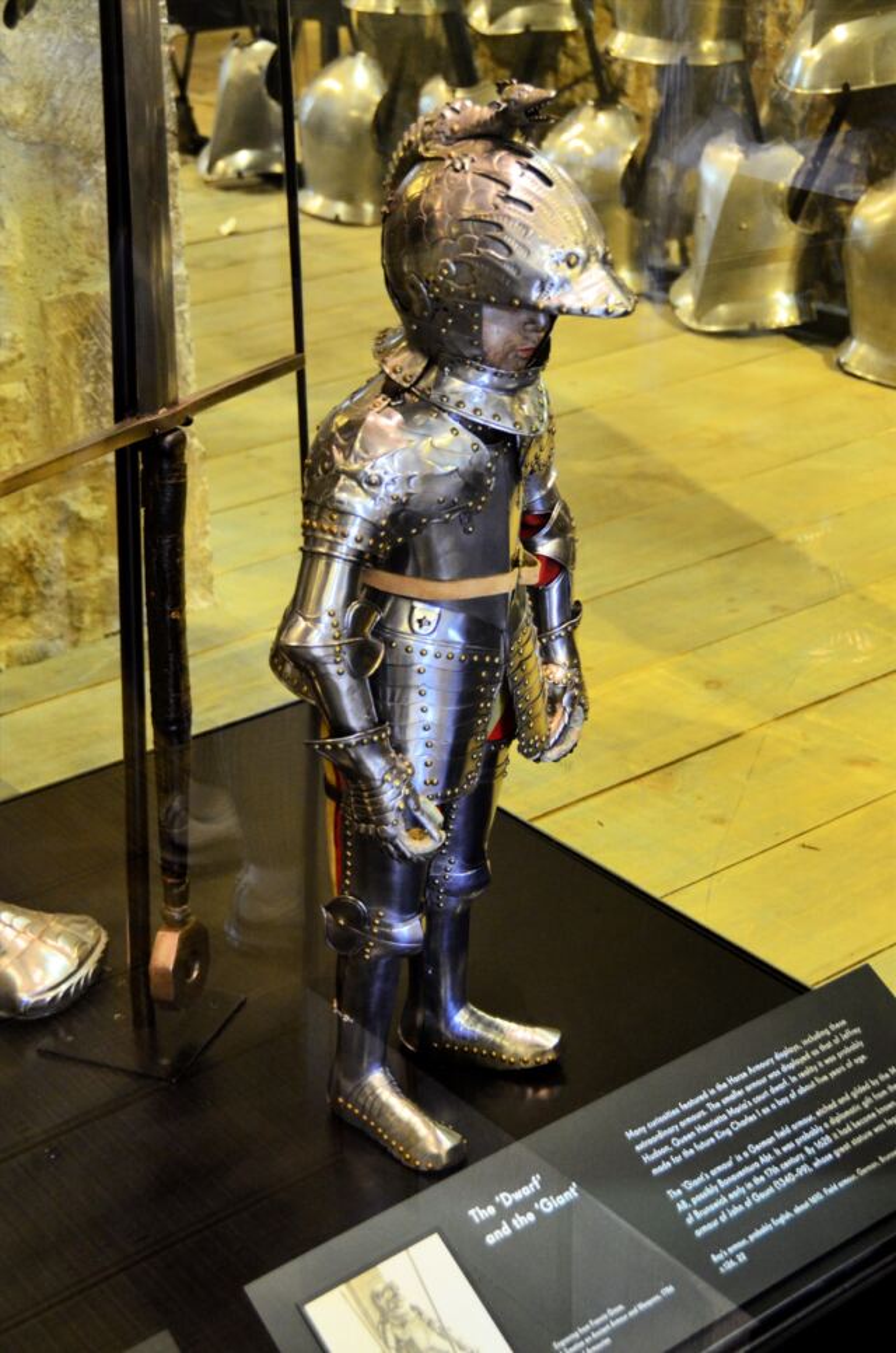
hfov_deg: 25.0
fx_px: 2025
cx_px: 448
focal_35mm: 54
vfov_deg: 36.9
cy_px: 676
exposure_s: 1/8
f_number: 4.5
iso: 1600
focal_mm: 36
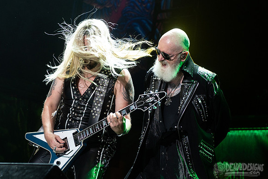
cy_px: 100
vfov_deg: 12.1
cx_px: 105
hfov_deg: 18.1
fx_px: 841
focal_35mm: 113
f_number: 4
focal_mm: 70
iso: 1600
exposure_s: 1/800
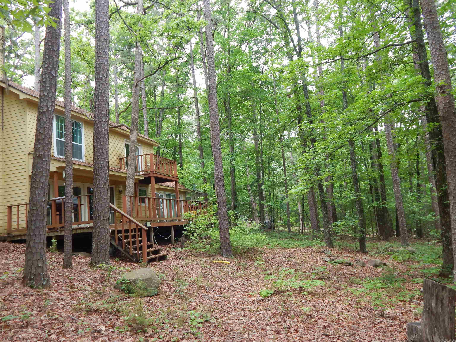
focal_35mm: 28
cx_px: 228
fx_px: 369
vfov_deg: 49.7
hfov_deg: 63.4
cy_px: 171
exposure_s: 1/100
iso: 125
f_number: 3.2
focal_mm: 5.1
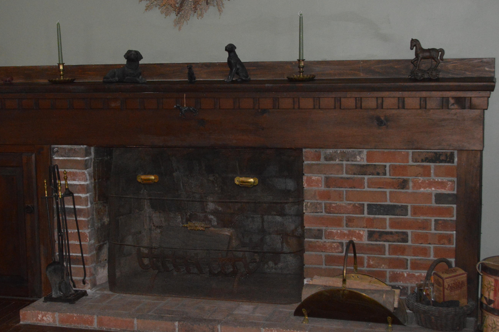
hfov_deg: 32.4
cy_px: 161
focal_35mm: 62
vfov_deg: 21.9
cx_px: 217
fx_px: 859
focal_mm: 36
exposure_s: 1/60
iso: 3200
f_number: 5
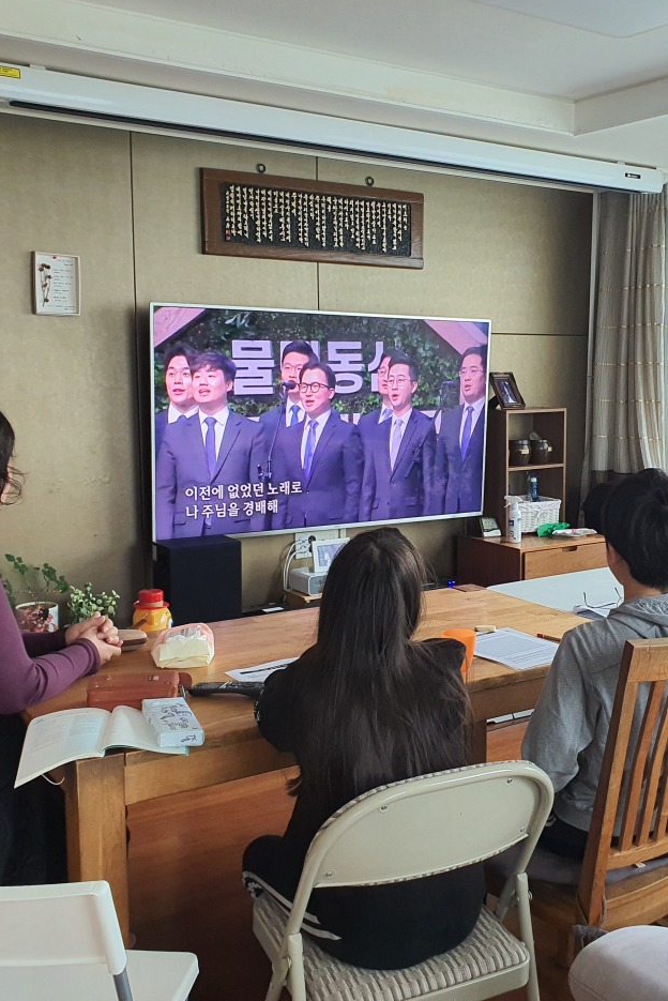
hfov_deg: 35.3
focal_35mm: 37
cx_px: 482
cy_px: 504
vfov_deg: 51.9
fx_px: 1029
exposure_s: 1/120
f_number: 2.4
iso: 200
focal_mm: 4.3
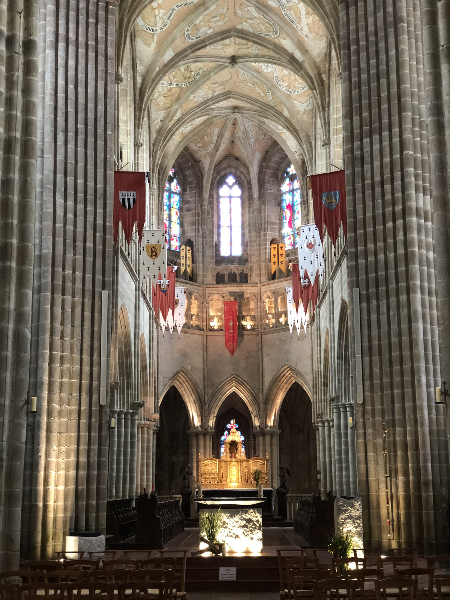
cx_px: 225
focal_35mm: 52
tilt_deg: +11.6
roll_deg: +1.0
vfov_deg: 36.8
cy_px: 300
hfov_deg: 28.0
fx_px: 901
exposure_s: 1/24
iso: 160
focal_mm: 6
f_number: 2.4
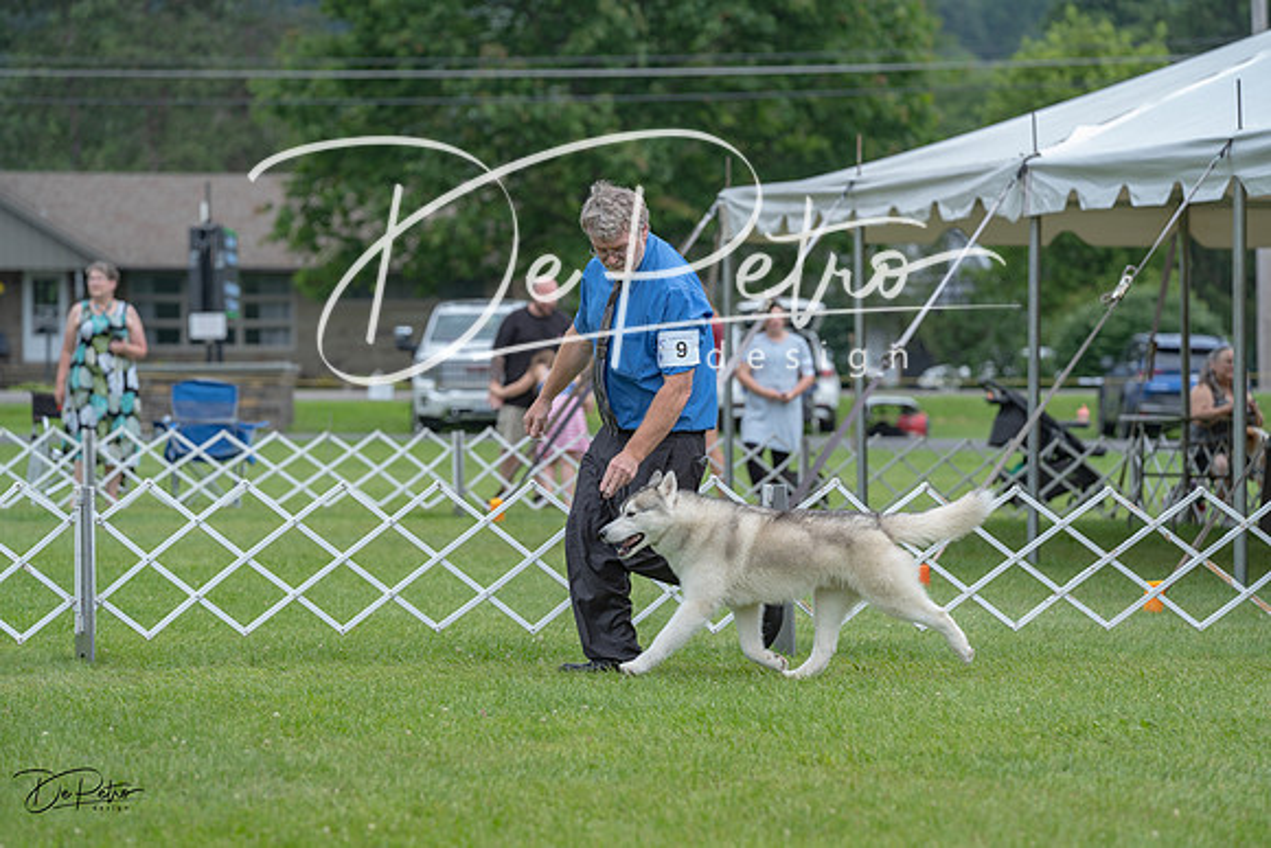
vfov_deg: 9.2
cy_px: 424
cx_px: 636
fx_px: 5297
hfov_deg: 13.7
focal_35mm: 150
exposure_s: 1/1000
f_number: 4.5
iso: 400
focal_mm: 150
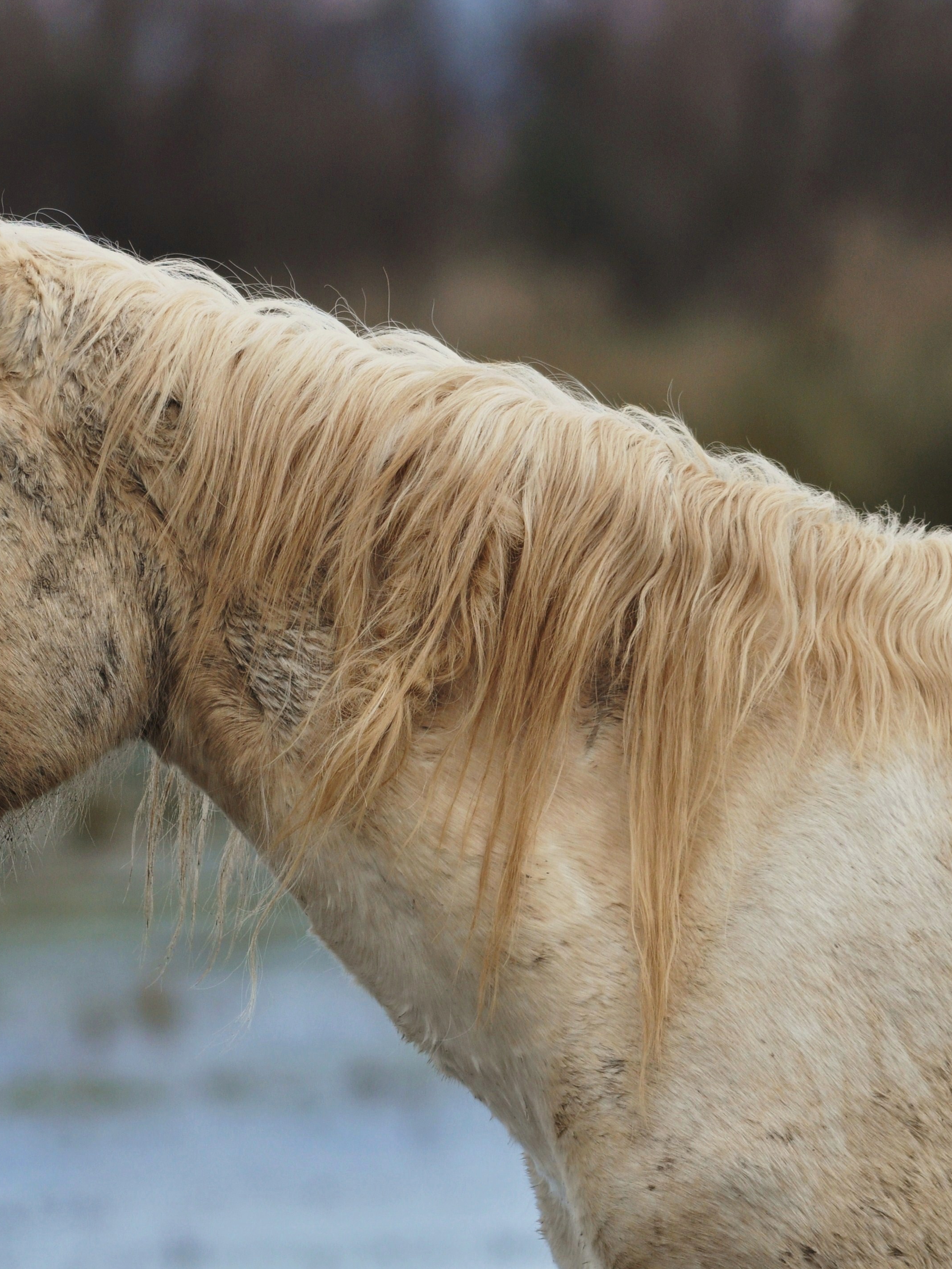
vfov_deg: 3.0
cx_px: 182
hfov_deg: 2.3
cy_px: 634
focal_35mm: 652
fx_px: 23905
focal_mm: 300
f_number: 6
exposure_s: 1/1000
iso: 400
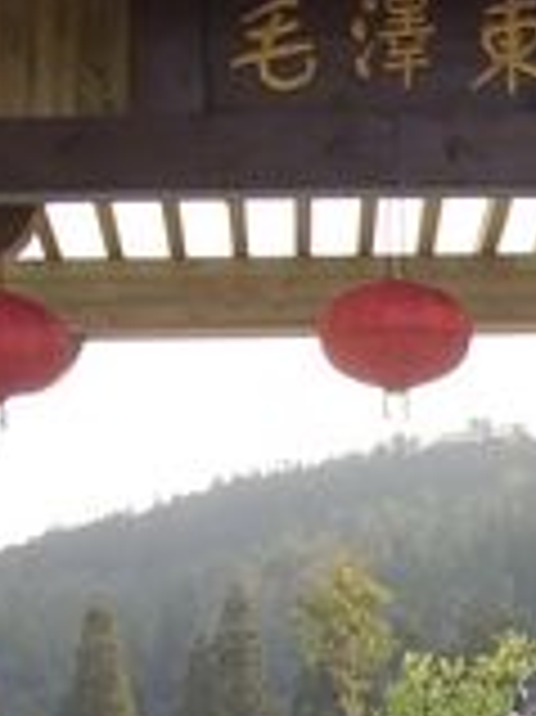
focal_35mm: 104
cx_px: 707
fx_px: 2150
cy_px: 630
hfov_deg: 13.7
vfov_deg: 18.6
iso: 71
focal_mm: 5.8
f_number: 2.9
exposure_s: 1/148
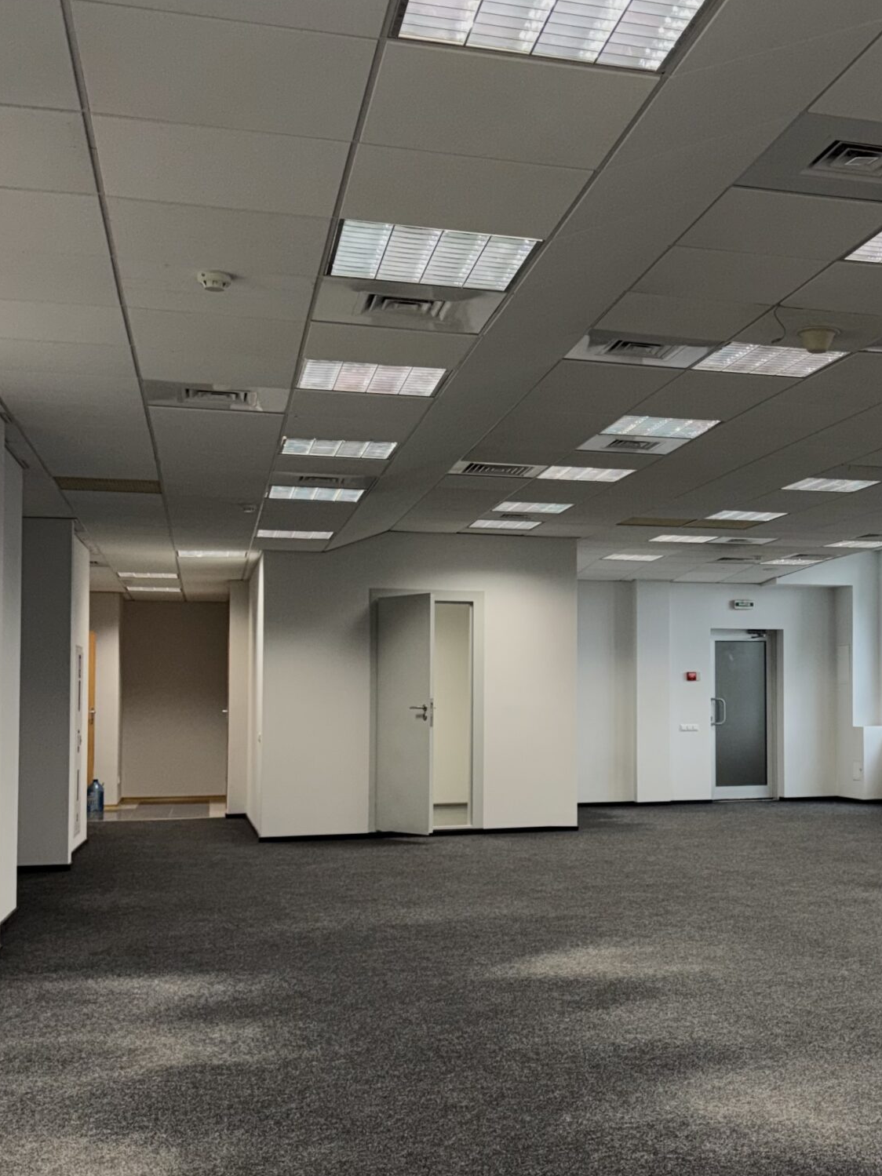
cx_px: 709
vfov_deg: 45.7
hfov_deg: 34.1
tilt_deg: +2.1
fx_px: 1393
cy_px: 655
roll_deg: -1.7
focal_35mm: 41
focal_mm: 6.76
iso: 100
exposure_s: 1/44
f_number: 1.78
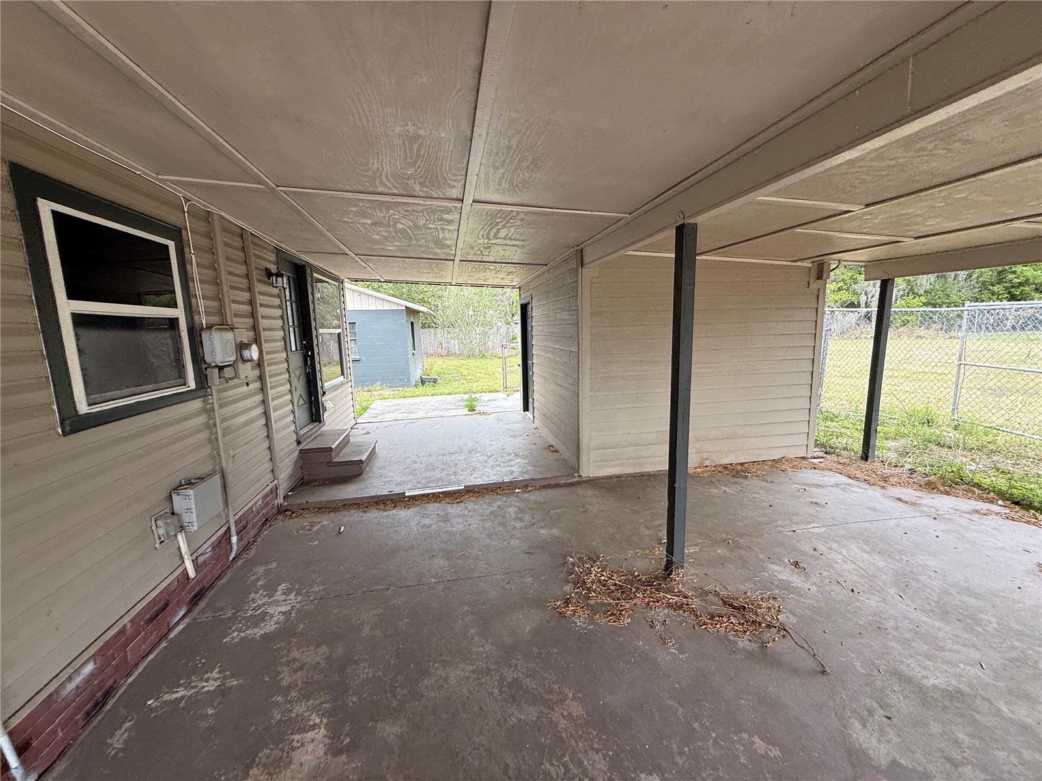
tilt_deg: -6.3
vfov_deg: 85.7
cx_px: 521
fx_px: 421
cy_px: 390
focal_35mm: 14
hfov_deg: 102.1
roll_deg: +2.9
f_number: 2.2
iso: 50
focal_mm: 2.22
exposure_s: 1/212
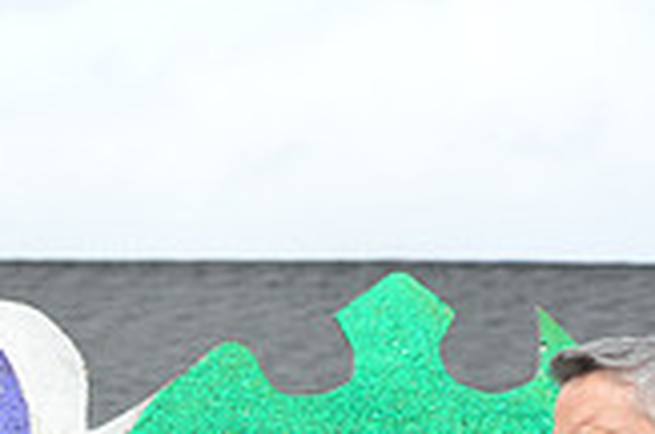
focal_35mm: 428
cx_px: -394
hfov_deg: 4.8
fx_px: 7772
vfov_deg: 3.2
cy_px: 755
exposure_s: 1/100
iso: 200
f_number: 13
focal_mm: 120
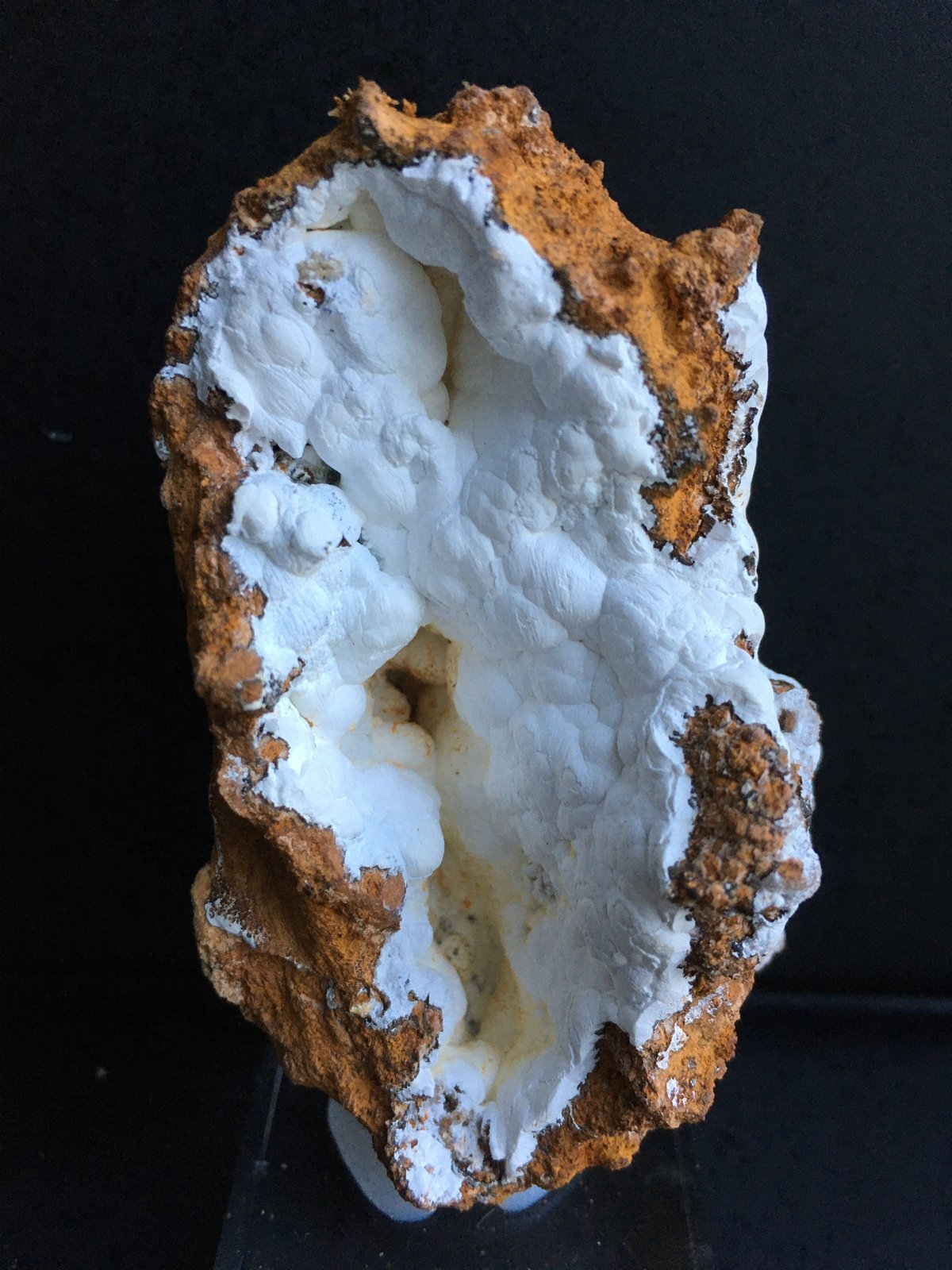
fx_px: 1063
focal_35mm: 29
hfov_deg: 48.2
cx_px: 476
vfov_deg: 61.7
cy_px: 635
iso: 64
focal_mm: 4.15
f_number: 2.2
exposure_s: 1/33
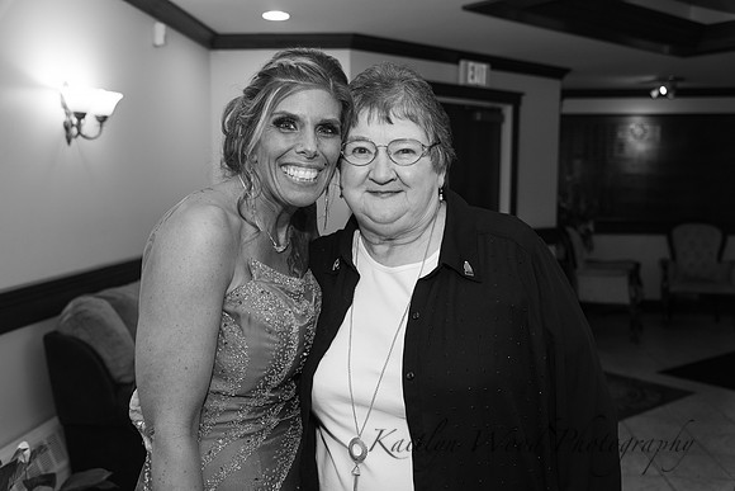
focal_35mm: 35
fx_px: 715
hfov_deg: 54.4
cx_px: 368
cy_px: 246
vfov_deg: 37.9
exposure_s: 1/200
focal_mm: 35
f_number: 4
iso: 800
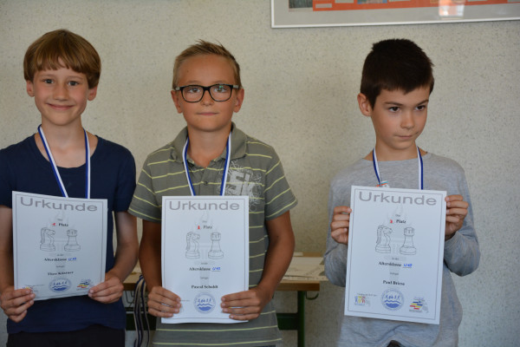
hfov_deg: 19.5
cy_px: 174
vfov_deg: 13.0
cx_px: 260
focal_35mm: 105
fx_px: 1517
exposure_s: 1/60
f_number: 5.3
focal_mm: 70
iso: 800
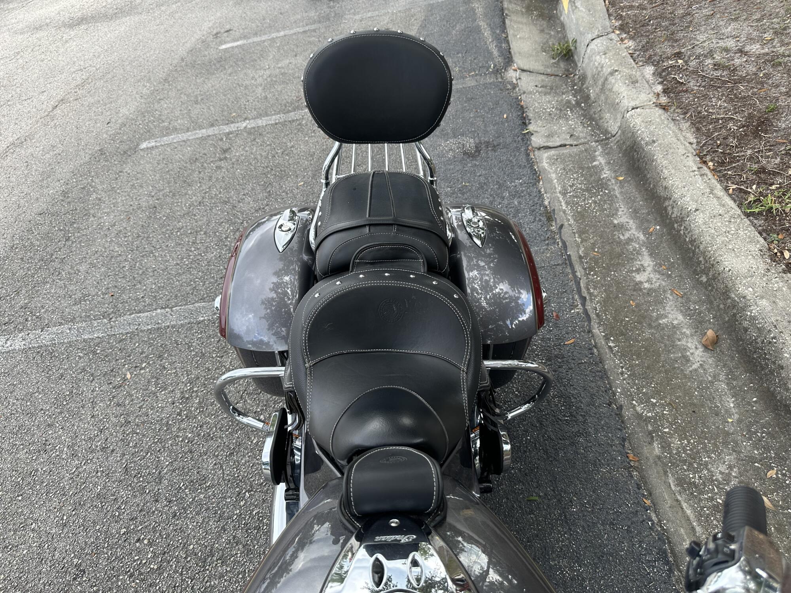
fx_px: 548
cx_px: 396
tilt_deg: -39.9
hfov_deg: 71.6
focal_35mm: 24
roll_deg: +19.6
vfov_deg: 56.8
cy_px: 296
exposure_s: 1/415
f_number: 1.78
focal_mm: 6.86
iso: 80
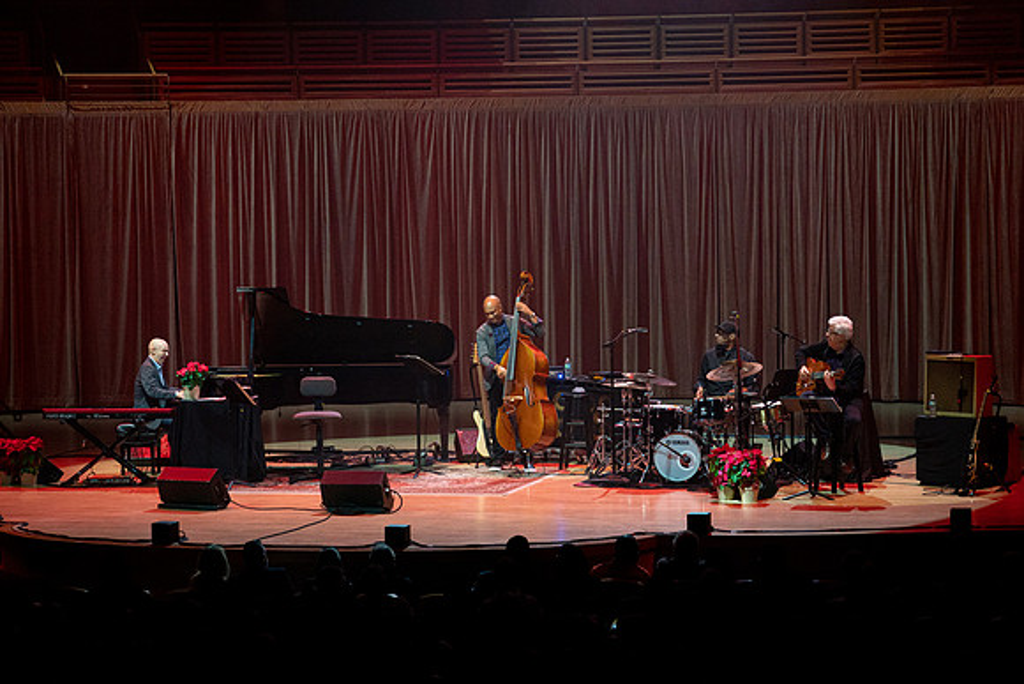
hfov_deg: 18.4
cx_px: 512
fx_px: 3158
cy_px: 342
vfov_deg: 12.3
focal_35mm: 111
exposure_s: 1/250
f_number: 5.6
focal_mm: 111
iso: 2500
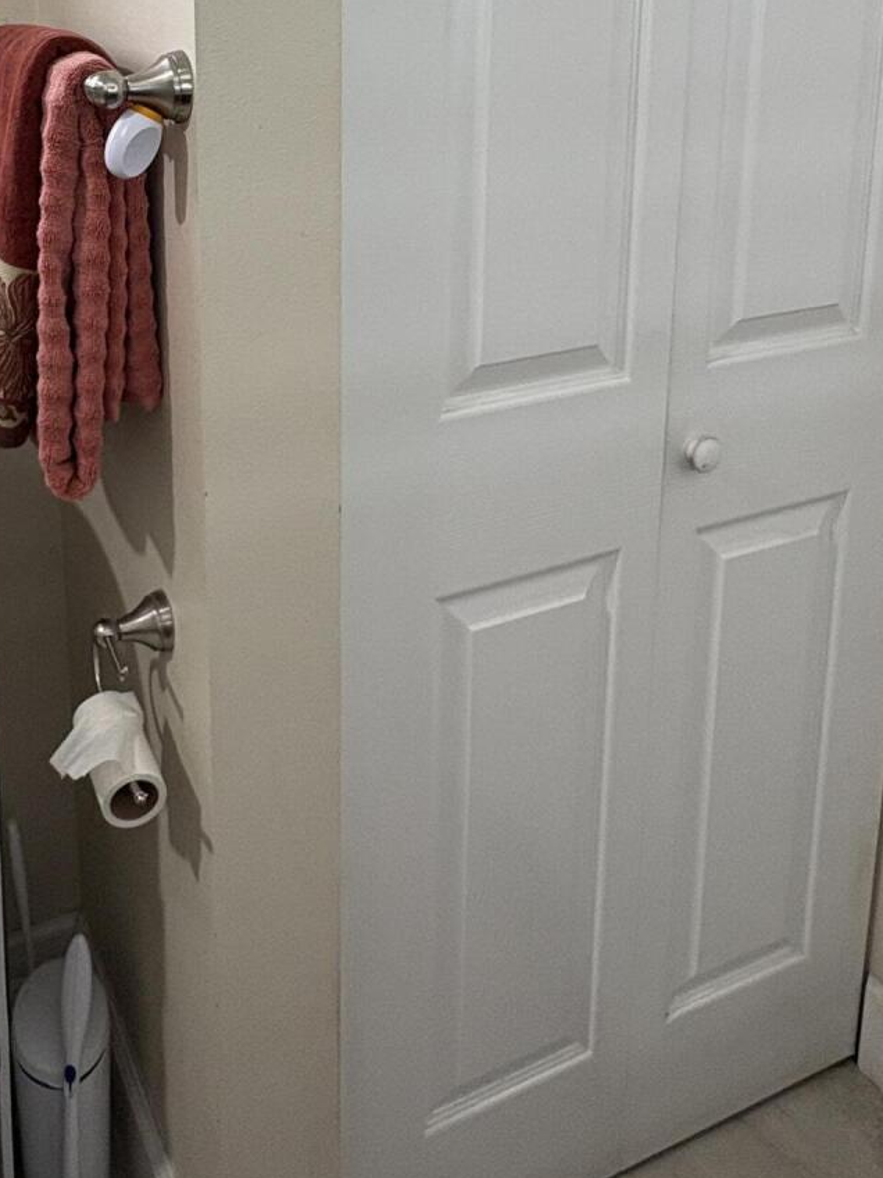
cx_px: 225
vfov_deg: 51.3
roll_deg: +0.8
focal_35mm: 33
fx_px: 1122
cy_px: 207
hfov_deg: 41.7
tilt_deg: -8.9
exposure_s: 1/60
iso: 250
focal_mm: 2.22
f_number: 2.2
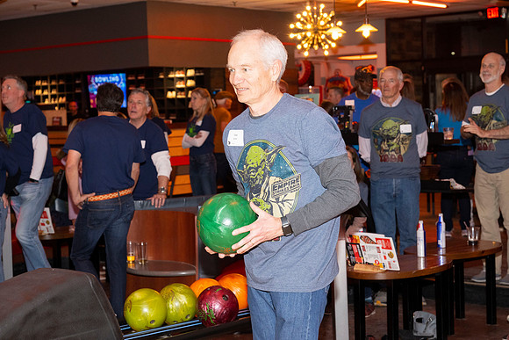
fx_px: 905
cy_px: 170
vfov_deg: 21.3
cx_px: 254
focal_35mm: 64
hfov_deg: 31.4
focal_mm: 64
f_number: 5.6
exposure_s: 1/100
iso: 2000
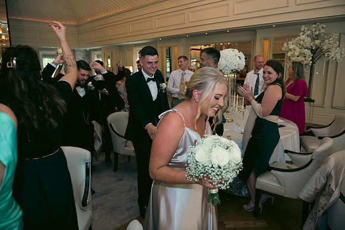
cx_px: 172
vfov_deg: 53.2
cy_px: 115
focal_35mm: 24
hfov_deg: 73.7
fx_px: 230
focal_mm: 24
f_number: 3.5
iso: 800
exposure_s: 1/160
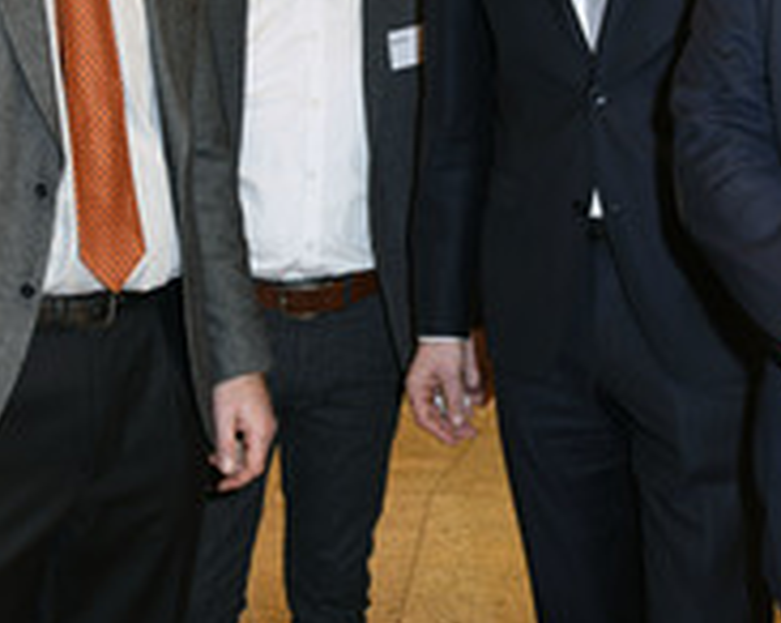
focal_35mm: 81
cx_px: 510
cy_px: 55
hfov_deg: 23.5
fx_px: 1870
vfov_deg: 18.6
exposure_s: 1/100
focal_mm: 35
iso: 1000
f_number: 6.3
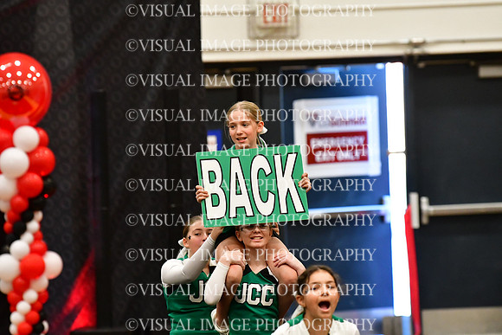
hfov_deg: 7.4
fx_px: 3863
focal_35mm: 277
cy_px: 168
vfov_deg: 5.0
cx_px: 251
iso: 4000
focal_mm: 185
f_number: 3.5
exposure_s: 1/500
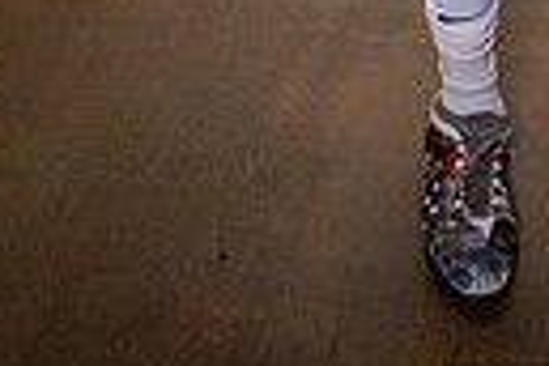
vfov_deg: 11.5
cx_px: 540
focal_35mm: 94
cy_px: -562
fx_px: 1433
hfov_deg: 21.0
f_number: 5.6
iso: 100
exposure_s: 1/250
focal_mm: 27
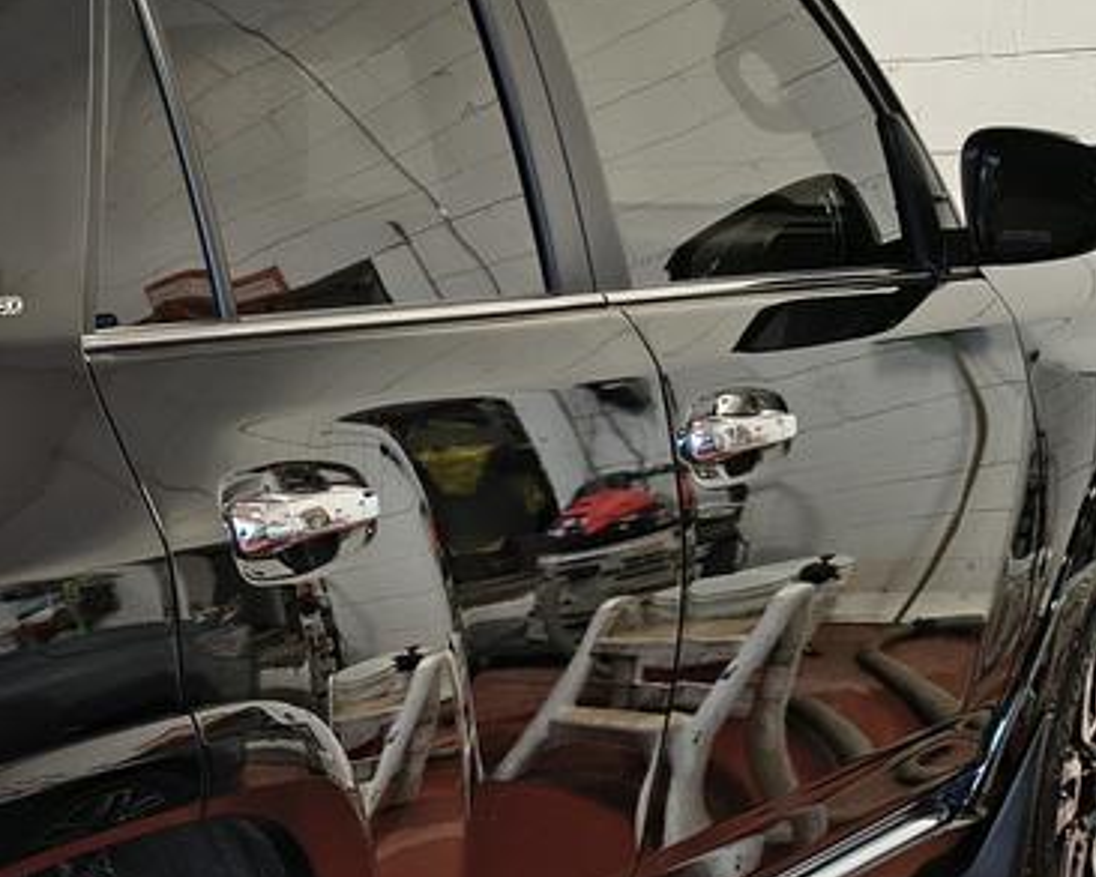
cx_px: -338
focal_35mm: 82
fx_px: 2661
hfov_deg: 21.1
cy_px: 748
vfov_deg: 18.5
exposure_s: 1/120
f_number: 1.8
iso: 317
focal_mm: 5.56
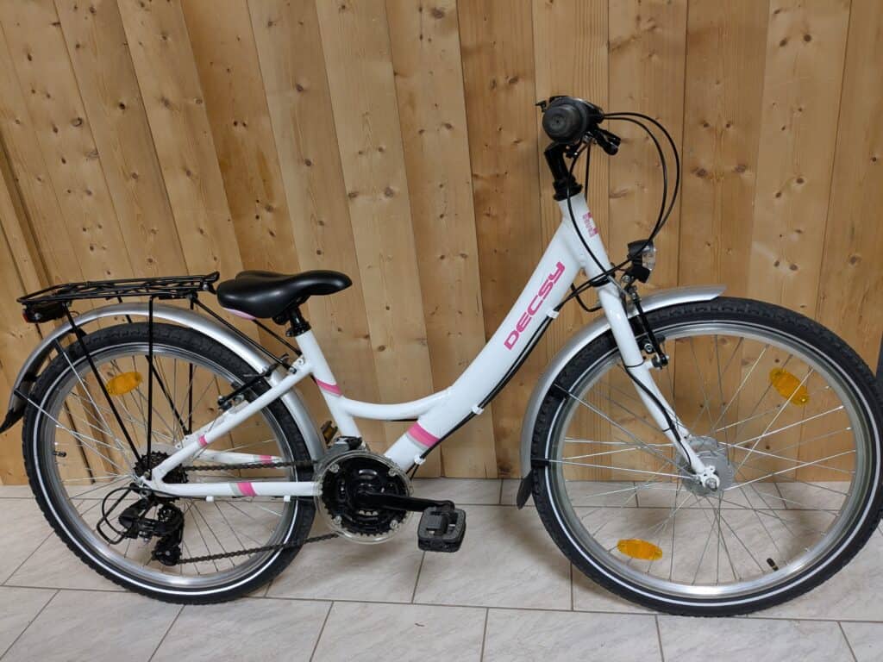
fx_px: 689
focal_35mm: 27
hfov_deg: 65.3
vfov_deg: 51.4
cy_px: 331
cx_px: 442
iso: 91
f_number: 1.73
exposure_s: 1/25
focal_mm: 4.38
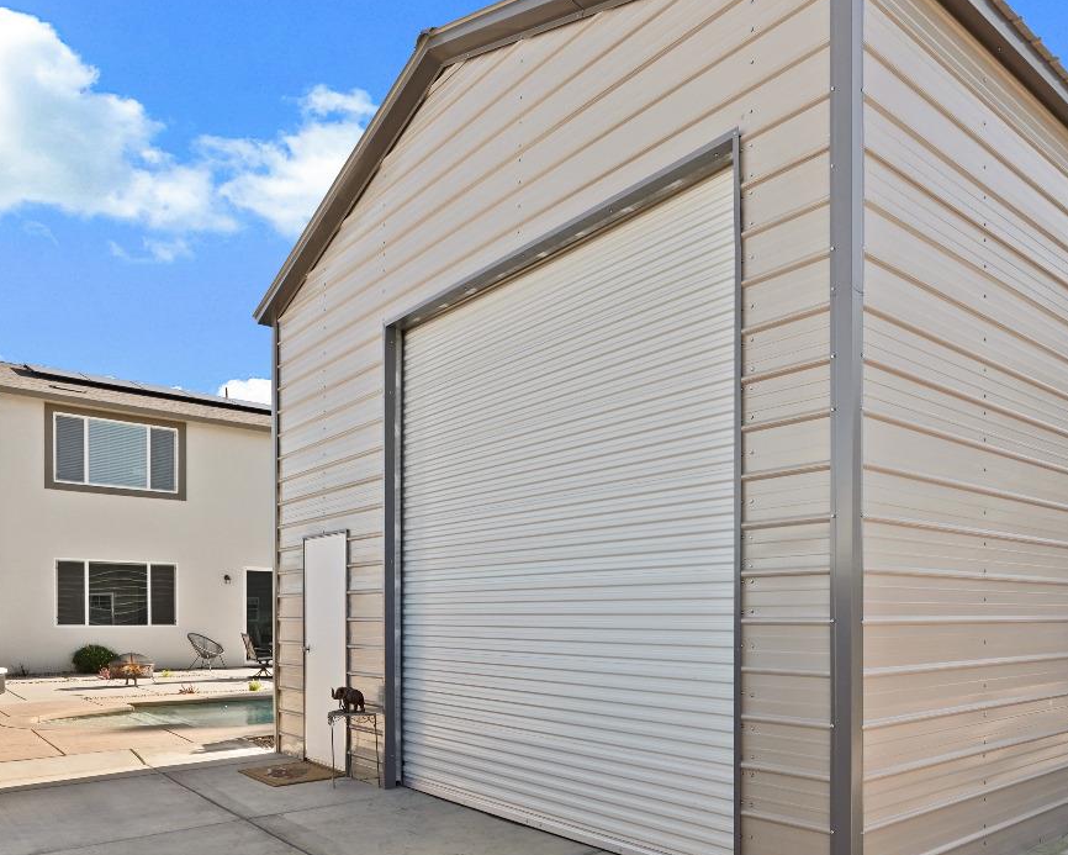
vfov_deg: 54.0
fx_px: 822
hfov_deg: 65.2
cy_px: 563
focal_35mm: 26
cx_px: 660
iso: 400
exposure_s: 1/80
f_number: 11
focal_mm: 16
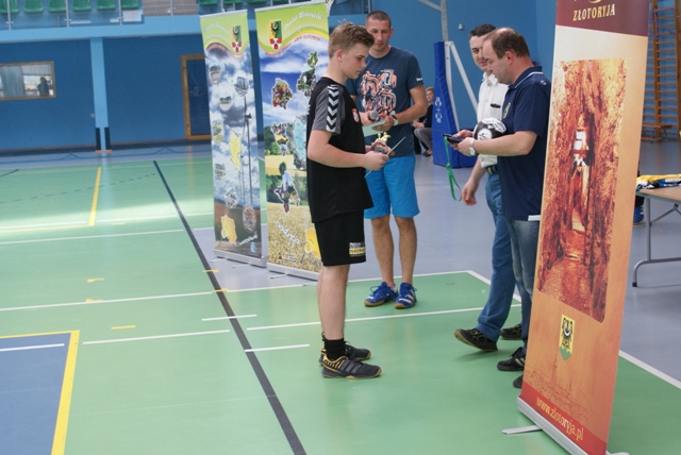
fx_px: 1136
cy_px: 228
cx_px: 340
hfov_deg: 33.4
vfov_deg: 22.7
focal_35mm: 60
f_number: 5.6
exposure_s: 1/80
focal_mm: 40
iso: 250
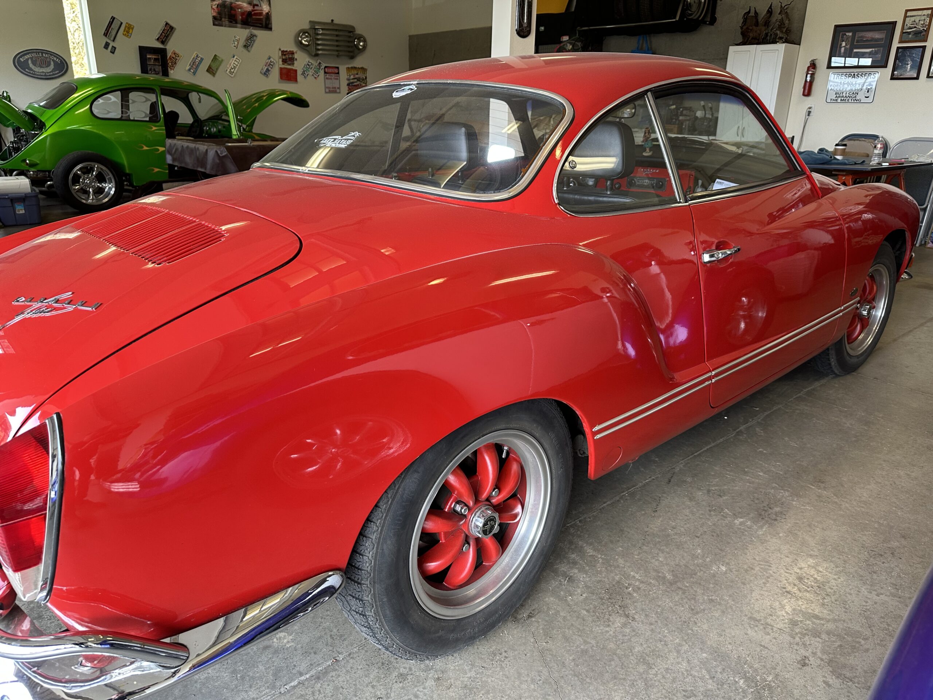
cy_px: 350
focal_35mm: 24
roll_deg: +0.0
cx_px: 466
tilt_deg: -19.4
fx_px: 647
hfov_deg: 71.6
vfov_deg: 56.8
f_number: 1.78
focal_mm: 6.86
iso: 160
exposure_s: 1/120
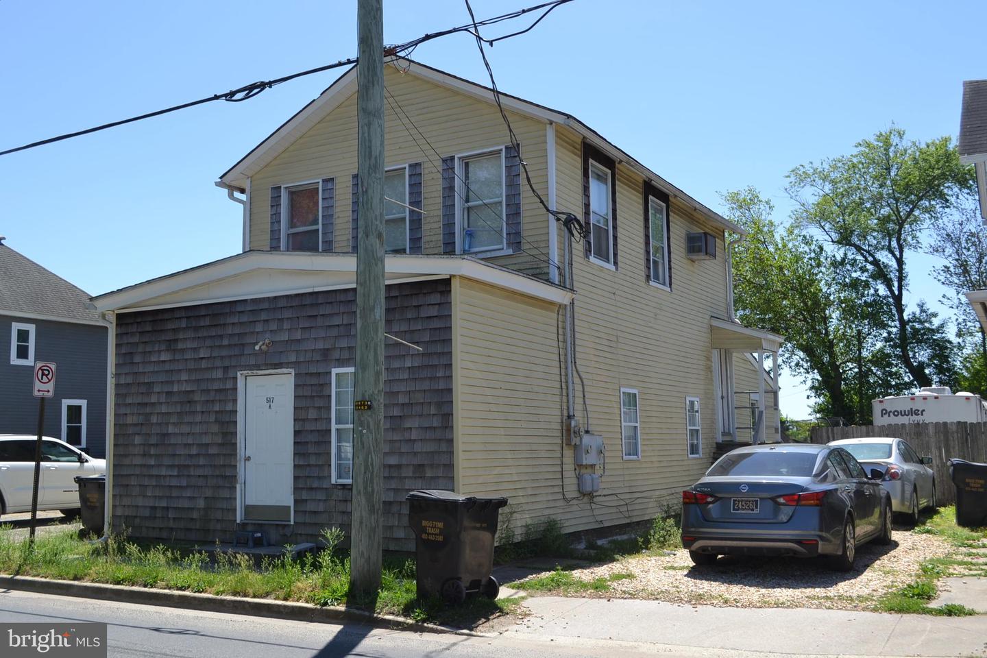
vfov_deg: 36.9
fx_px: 987
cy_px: 329
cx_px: 494
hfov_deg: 53.1
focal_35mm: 36
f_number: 7.1
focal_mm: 24
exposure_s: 1/200
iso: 100
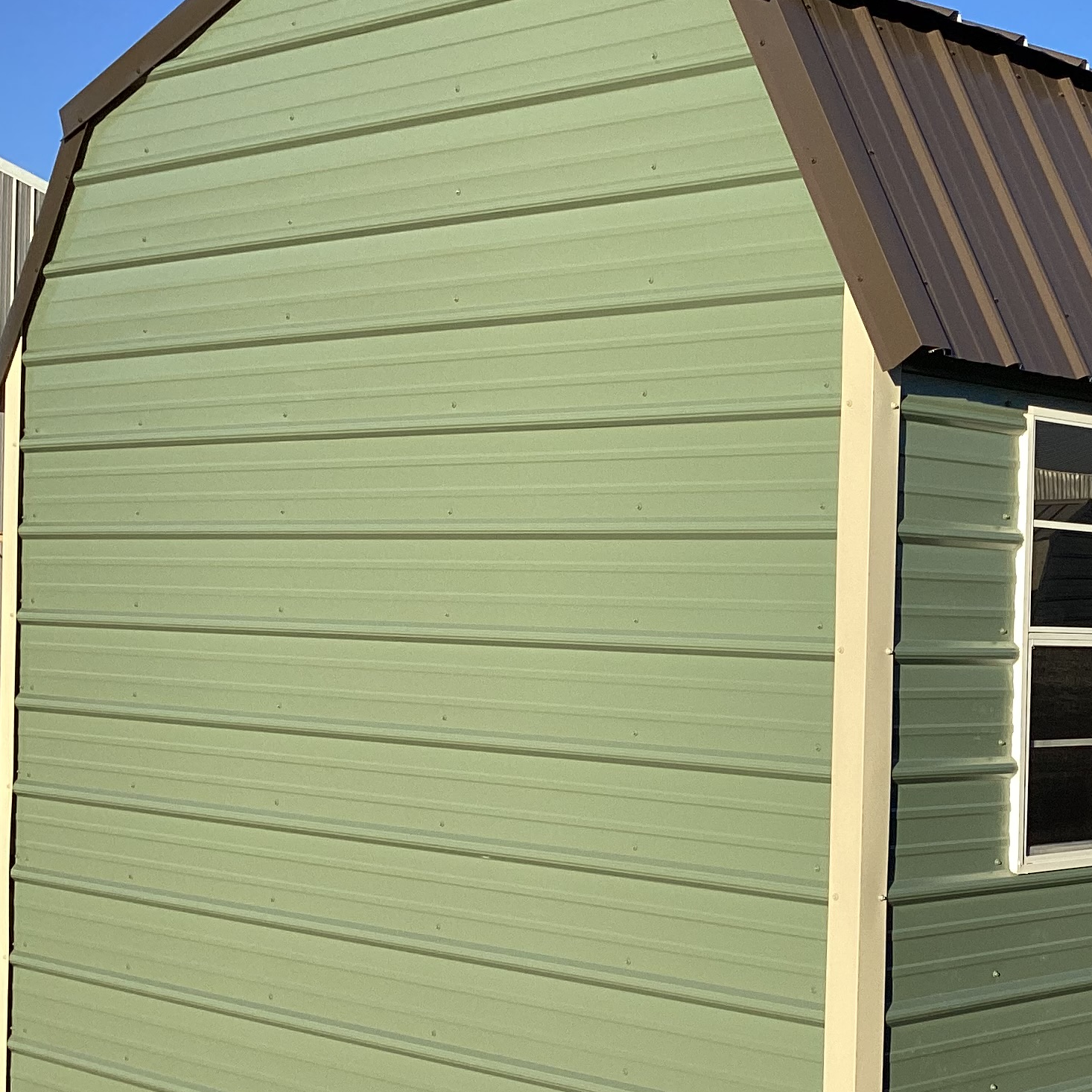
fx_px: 2177
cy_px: 637
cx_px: 959
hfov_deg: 27.3
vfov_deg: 28.1
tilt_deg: -0.9
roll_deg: -0.9
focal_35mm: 61
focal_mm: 3.3
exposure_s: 1/1045
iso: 25
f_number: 2.4
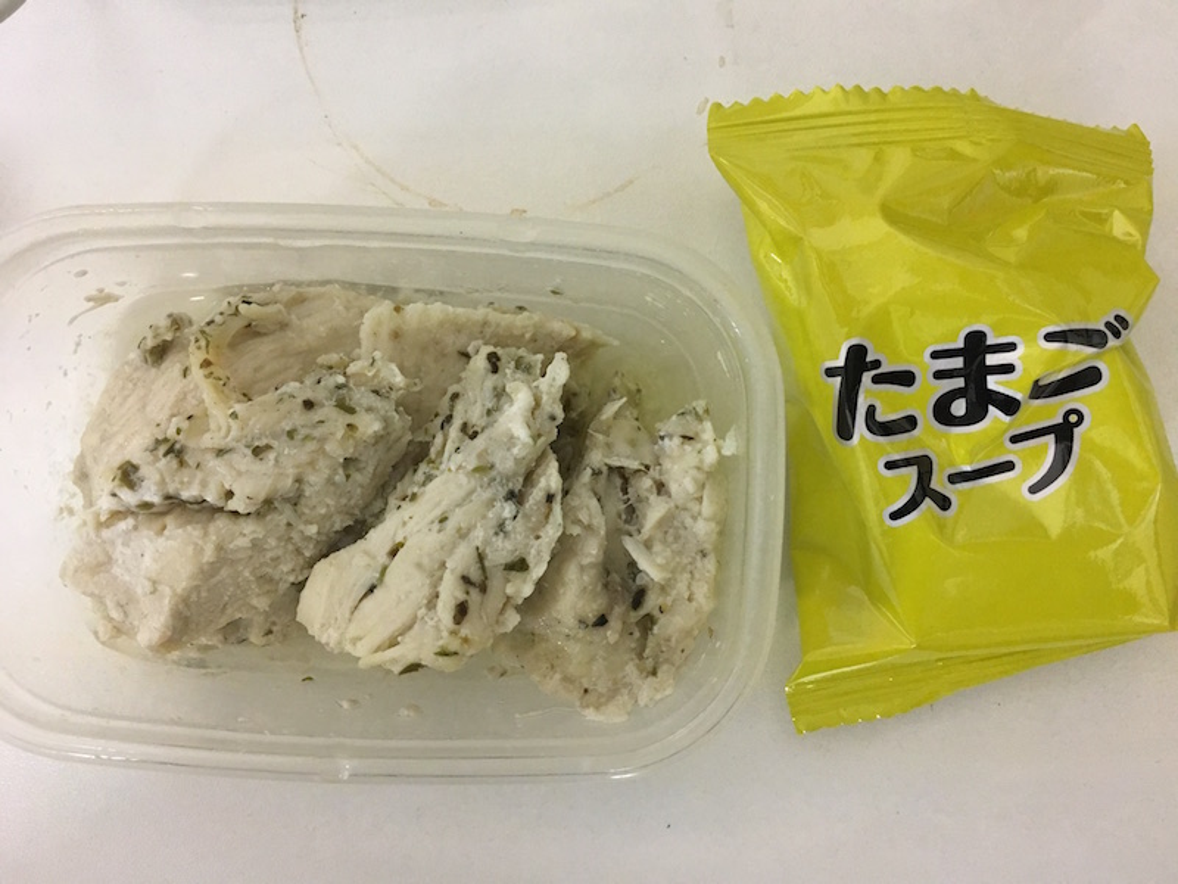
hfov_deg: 61.7
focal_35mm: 29
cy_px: 442
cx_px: 589
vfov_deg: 48.2
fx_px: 987
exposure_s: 1/30
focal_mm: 4.15
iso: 160
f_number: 2.2
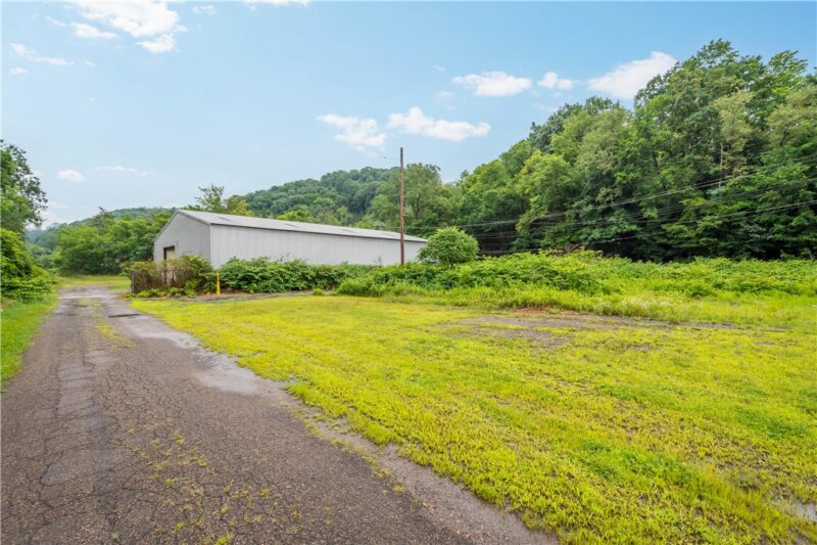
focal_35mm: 15
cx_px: 408
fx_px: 340
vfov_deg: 77.3
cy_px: 272
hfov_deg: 100.4
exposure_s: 1/160
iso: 100
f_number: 6.3
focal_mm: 10
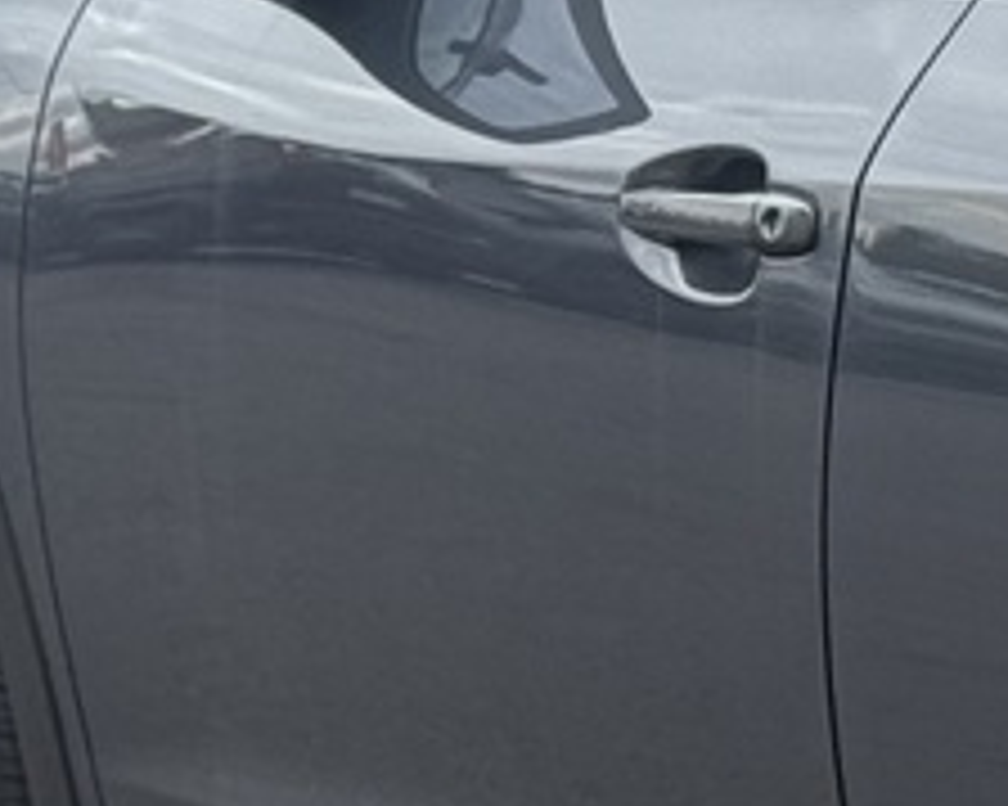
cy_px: 833
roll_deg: +0.5
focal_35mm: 301
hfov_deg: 6.2
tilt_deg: -11.9
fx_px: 8976
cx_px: 2398
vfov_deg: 5.1
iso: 80
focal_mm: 6.76
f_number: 1.78
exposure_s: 1/1678
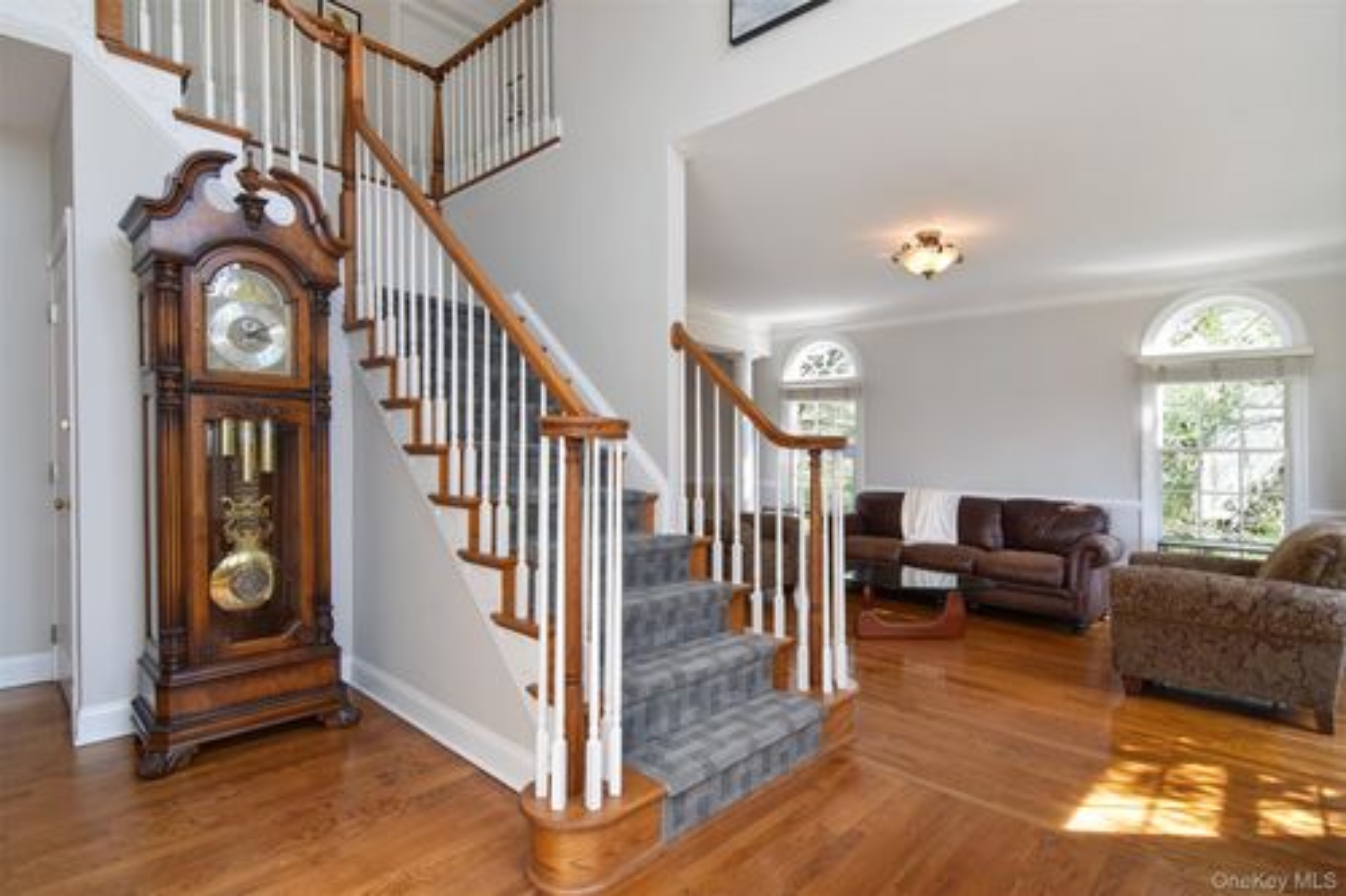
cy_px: 448
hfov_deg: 95.0
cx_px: 673
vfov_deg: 72.0
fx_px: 617
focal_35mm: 16
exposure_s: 1/80
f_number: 8
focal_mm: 11
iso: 640
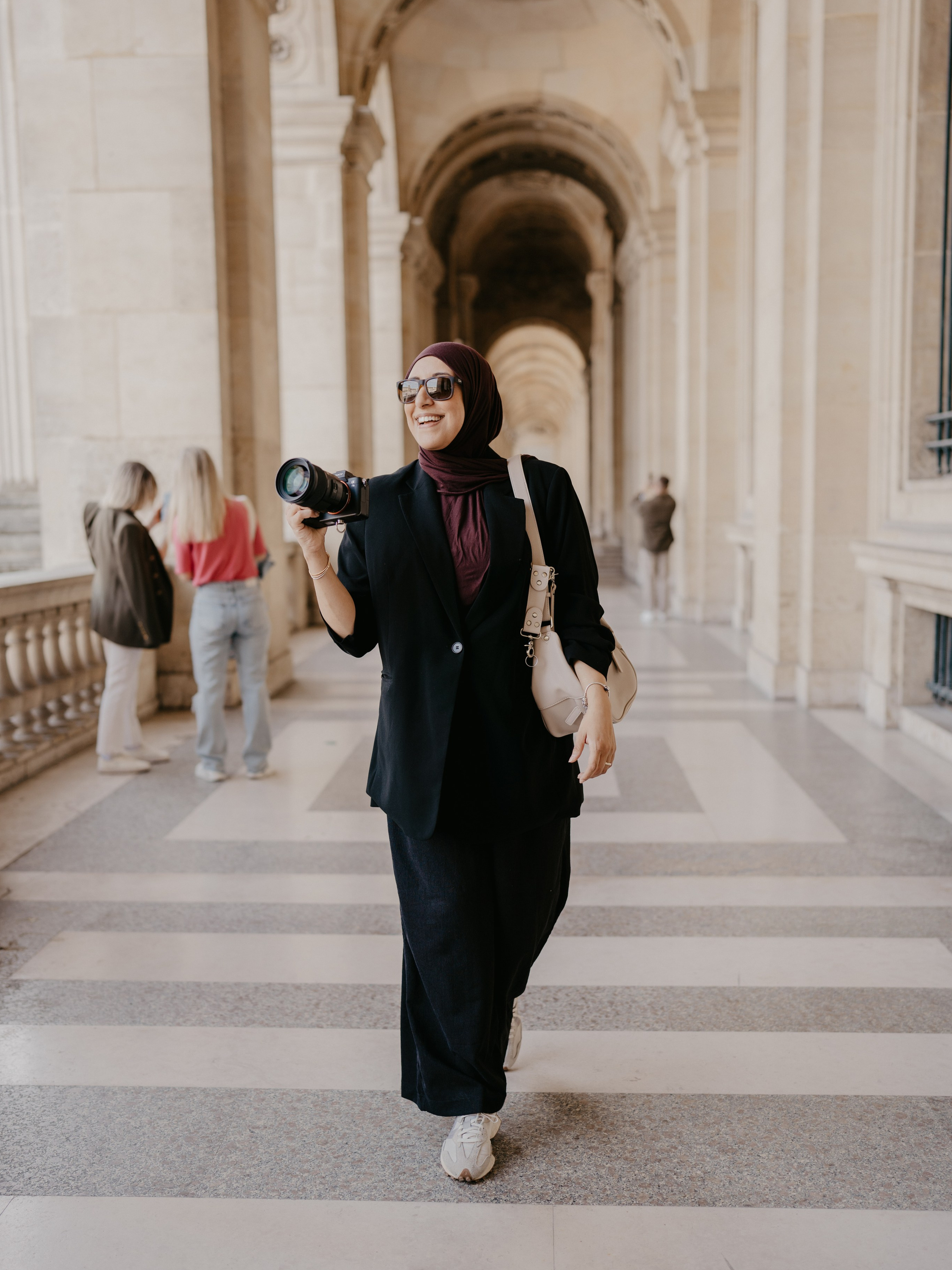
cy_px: 664
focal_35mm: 38
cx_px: 477
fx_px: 1394
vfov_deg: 49.0
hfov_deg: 37.7
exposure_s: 1/320
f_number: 1.8
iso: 100
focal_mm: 35
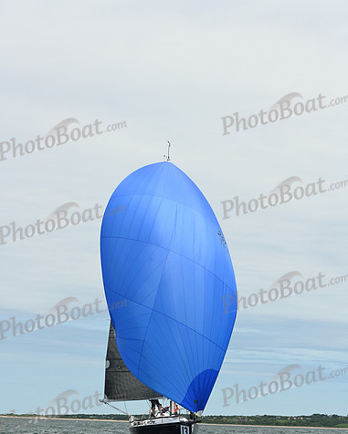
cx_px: 174
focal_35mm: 80
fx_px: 1030
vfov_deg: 23.8
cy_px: 256
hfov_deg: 19.2
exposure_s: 1/1000
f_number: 9
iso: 320
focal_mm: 70
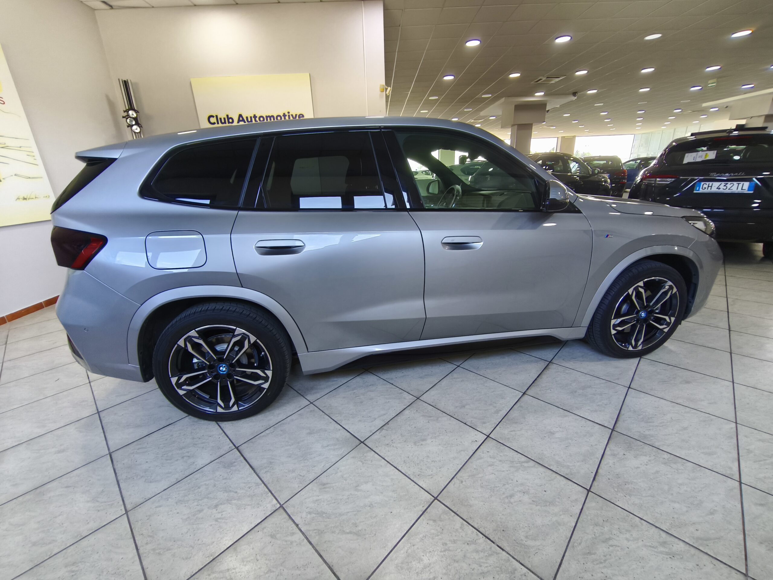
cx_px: 386
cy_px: 290
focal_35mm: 15
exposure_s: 1/33.3
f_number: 2.2
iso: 400
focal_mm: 1.91
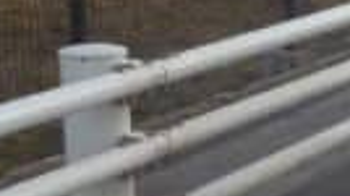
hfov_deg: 9.9
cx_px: 979
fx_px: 1622
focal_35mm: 175
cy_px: 112
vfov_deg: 6.9
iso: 400
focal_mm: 4.9
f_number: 3.3
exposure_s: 1/30
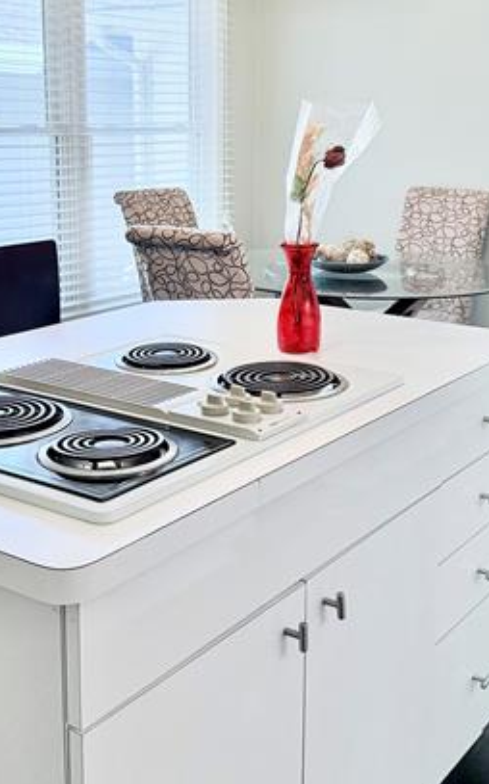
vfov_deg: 41.5
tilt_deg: -9.5
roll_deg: -0.6
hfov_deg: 26.8
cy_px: 291
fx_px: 1025
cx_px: 266
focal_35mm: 48
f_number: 1.78
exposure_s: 1/232
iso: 160
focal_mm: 6.76
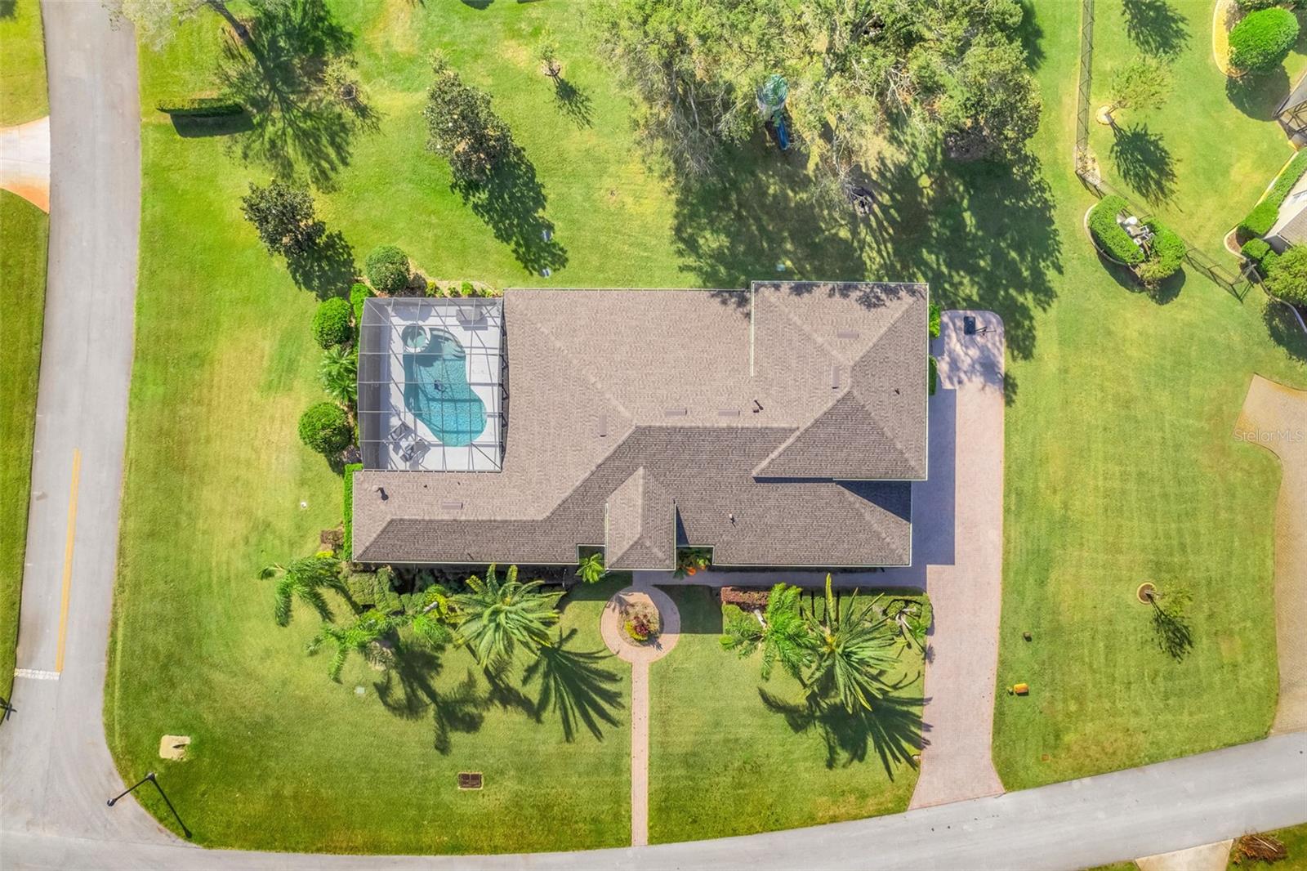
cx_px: 654
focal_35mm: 22
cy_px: 436
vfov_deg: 57.2
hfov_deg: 78.6
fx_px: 799
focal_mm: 8.38
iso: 110
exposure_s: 1/60
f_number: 2.8
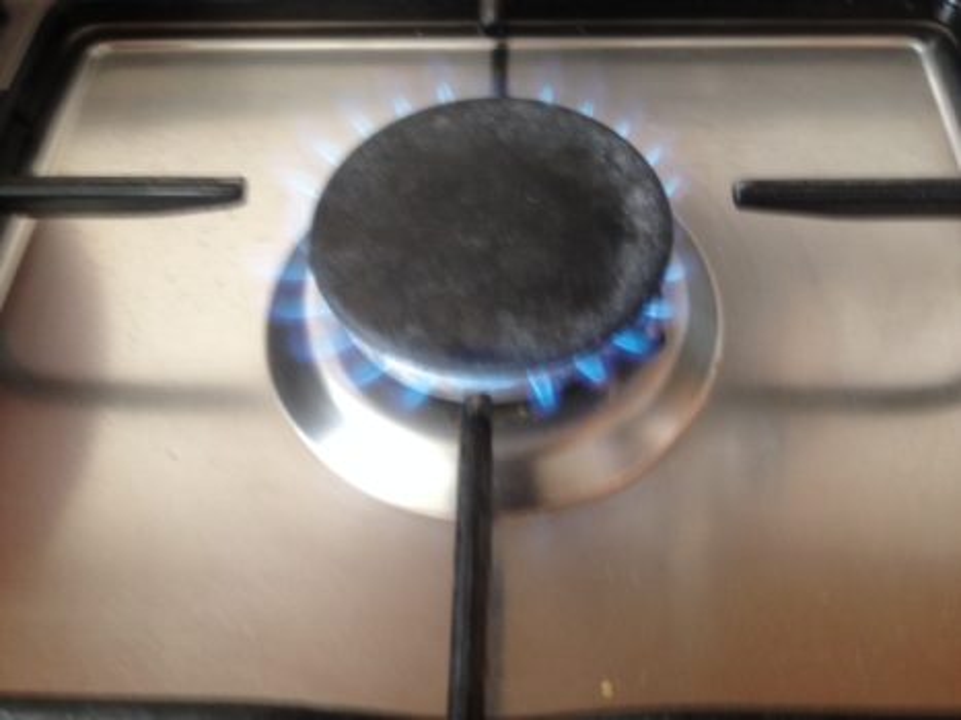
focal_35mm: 35
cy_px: 360
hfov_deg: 52.6
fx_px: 971
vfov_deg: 40.7
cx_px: 480
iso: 160
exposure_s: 1/20
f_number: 2.4
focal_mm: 4.28
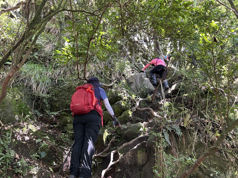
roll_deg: +1.2
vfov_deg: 53.1
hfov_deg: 67.3
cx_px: 119
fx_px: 179
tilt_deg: +38.1
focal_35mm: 26
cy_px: 89
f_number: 1.5
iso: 160
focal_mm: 5.7
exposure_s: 1/60
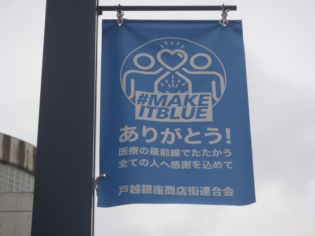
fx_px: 874
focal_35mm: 96
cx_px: 158
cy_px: 118
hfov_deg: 20.4
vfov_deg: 15.4
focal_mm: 17.22
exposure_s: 1/200
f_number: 4.8
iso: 80
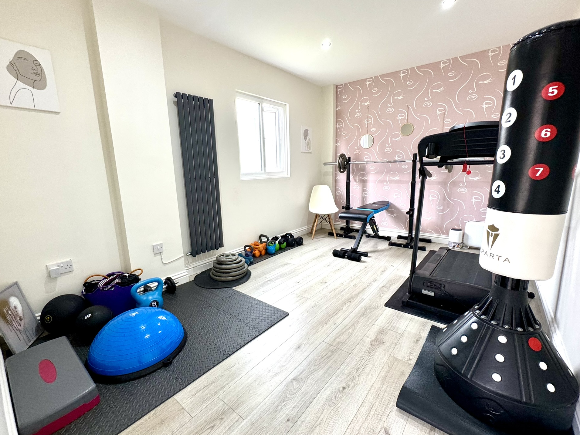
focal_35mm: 15
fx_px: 251
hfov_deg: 98.1
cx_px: 284
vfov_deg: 81.8
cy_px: 220
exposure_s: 1/100
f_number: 2.2
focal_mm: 2.22
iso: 200
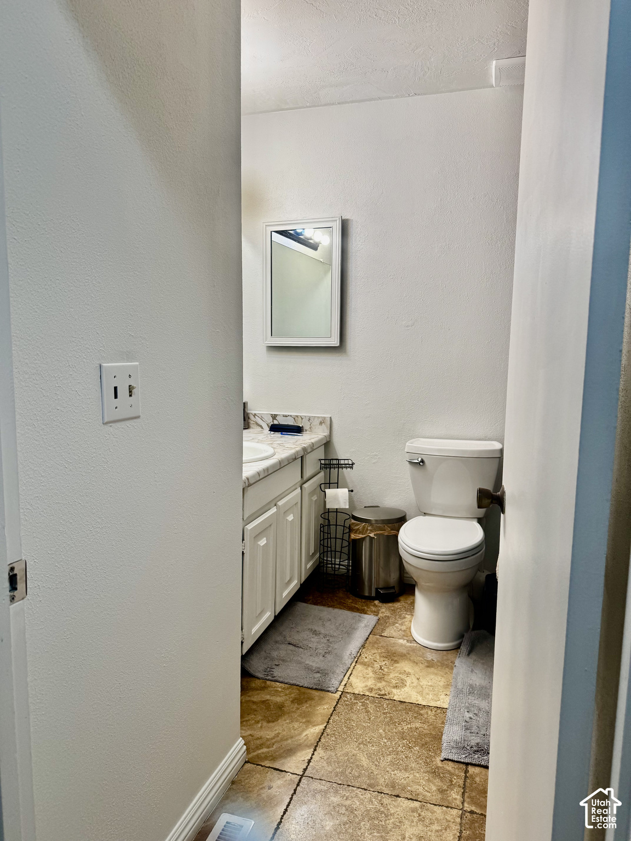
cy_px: 420
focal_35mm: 24
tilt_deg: -6.0
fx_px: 583
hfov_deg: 56.8
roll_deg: -0.6
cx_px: 316
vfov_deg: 71.6
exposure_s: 1/120
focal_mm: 6.76
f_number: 1.78
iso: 80
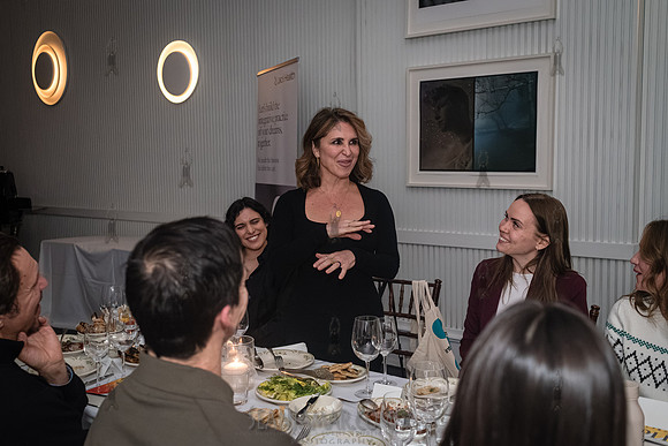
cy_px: 223
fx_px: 668
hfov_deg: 53.1
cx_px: 329
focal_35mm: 36
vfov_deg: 36.9
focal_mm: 35
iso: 6400
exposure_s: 1/320
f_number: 4.5
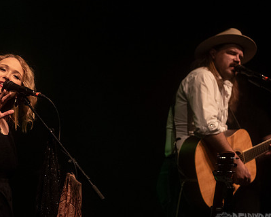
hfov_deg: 11.0
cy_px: 91
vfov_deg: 8.8
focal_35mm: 175
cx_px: 77
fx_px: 1403
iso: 2500
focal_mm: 116
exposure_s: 1/160
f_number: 3.2
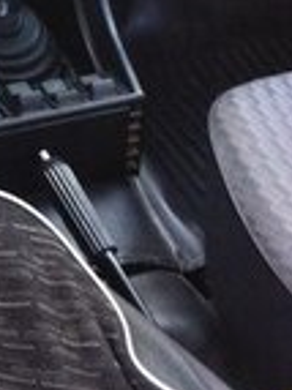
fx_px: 1363
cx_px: -186
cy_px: -136
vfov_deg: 15.4
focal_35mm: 121
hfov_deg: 11.6
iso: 125
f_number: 2.8
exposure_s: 1/17
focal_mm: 3.85
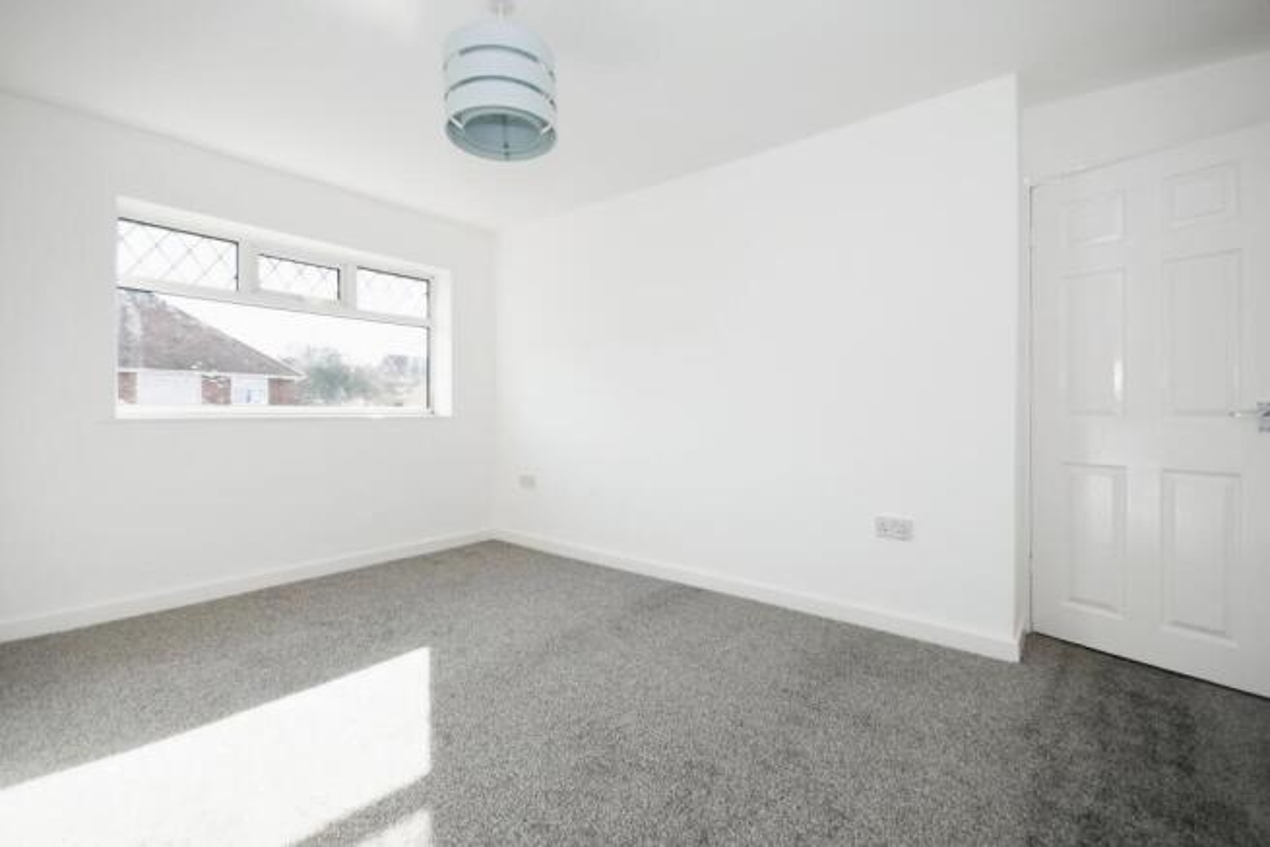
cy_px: 424
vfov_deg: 77.4
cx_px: 635
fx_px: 529
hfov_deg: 100.4
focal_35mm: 15
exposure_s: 1/250
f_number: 8
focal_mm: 10
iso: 400
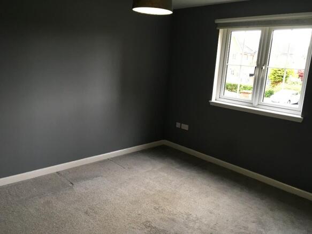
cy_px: 117
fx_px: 261
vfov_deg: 48.2
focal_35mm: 29
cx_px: 156
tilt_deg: -11.0
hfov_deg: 61.7
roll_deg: -3.3
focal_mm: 4.15
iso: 40
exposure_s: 1/33
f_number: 2.2
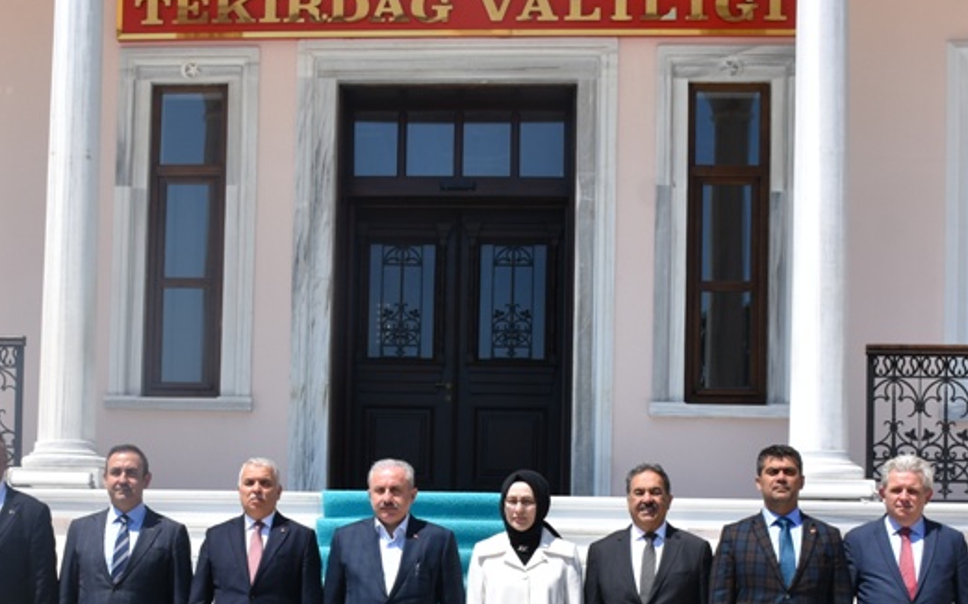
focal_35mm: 66
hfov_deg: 31.0
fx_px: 1741
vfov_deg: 19.4
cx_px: 376
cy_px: 536
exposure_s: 1/500
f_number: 8
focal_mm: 22
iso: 110
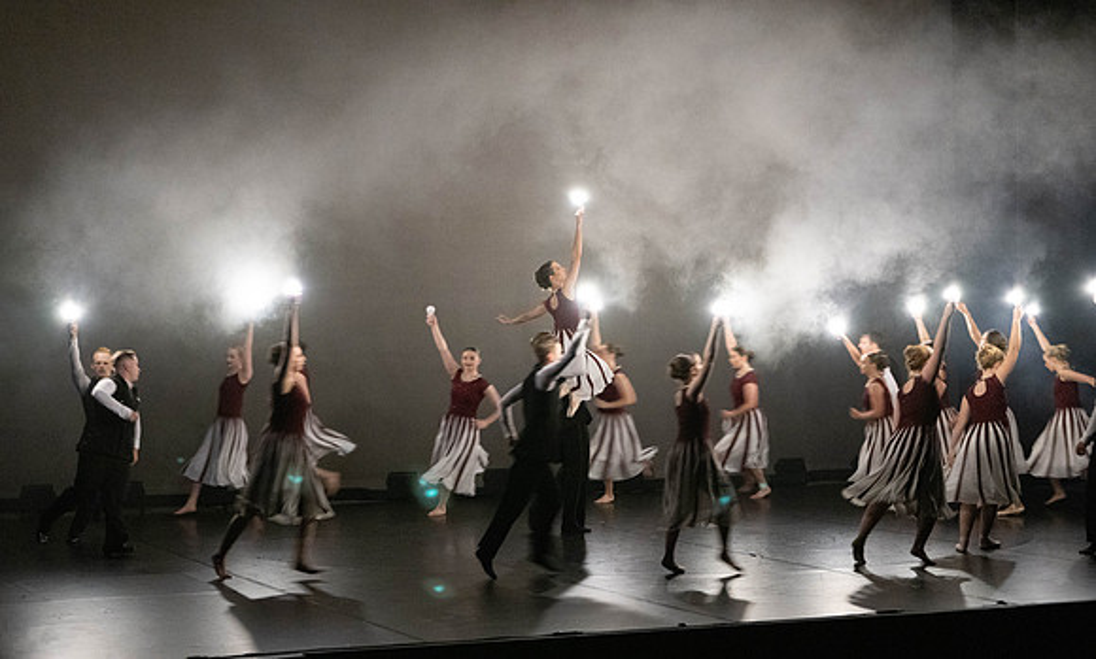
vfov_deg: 16.1
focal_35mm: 79
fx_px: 2326
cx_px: 500
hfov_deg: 26.5
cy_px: 395
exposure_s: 1/60
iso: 10000
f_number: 2.8
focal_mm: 70
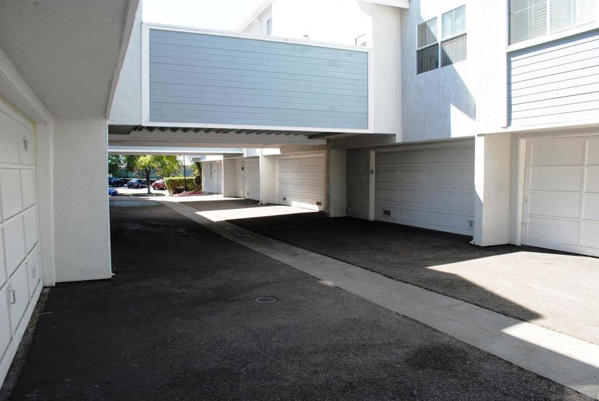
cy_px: 200
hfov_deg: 67.3
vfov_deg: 48.0
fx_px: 450
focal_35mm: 27
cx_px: 300
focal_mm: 18
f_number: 5.6
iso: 100
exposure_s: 1/125
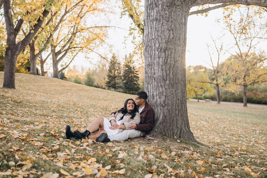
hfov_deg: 54.4
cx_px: 134
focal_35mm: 35
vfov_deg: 37.9
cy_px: 89
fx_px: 260
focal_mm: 35
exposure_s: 1/500
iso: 500
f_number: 1.8
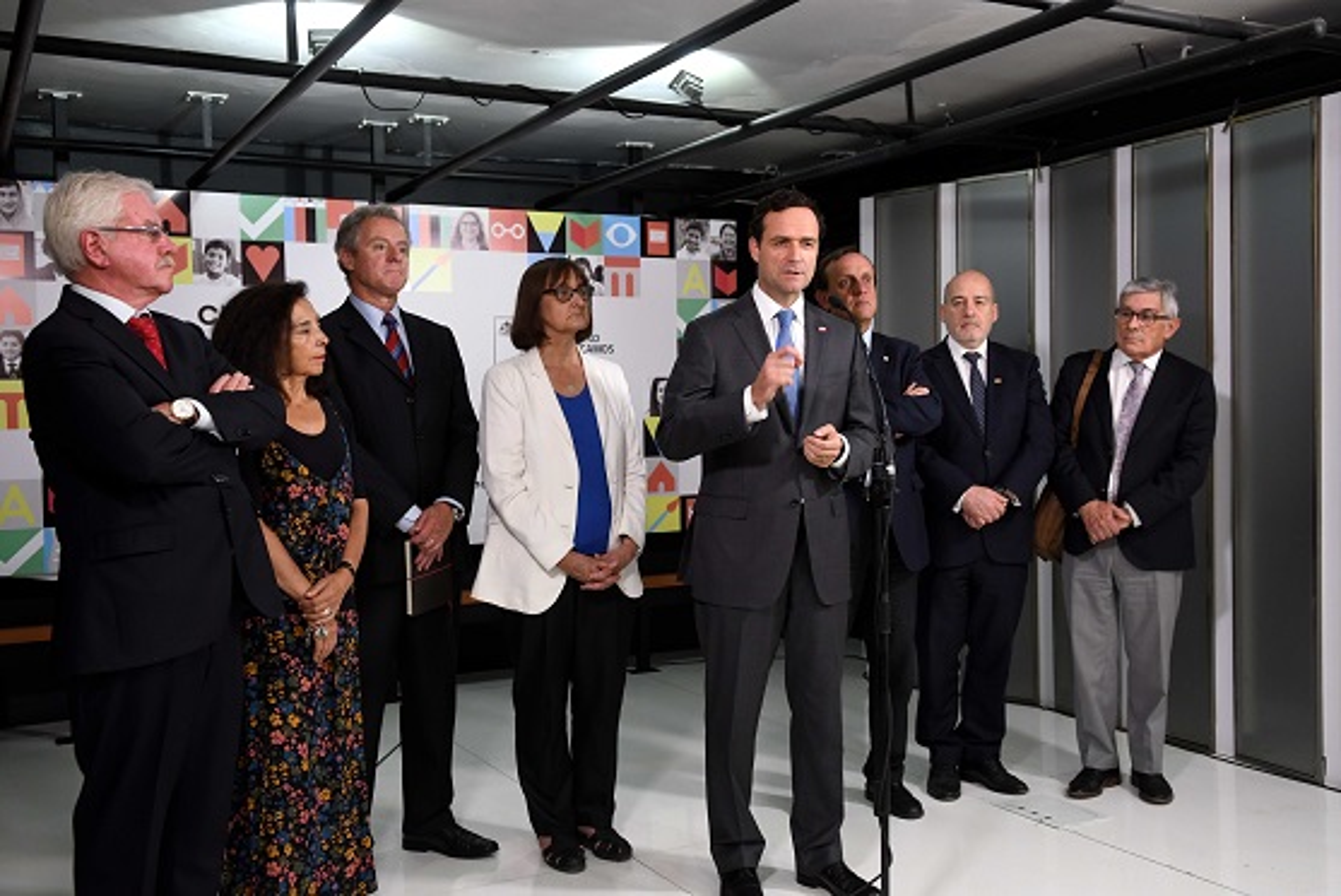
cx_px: 670
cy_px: 448
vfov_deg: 36.9
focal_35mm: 36
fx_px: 1342
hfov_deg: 53.1
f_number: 3.2
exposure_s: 1/80
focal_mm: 24
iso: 1000
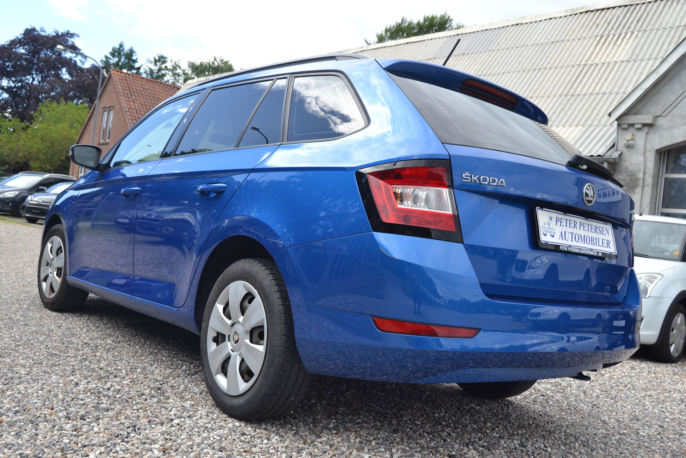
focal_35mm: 33
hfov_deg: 57.2
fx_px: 629
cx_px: 343
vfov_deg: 40.0
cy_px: 229
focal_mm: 22
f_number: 6.3
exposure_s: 1/160
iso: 100
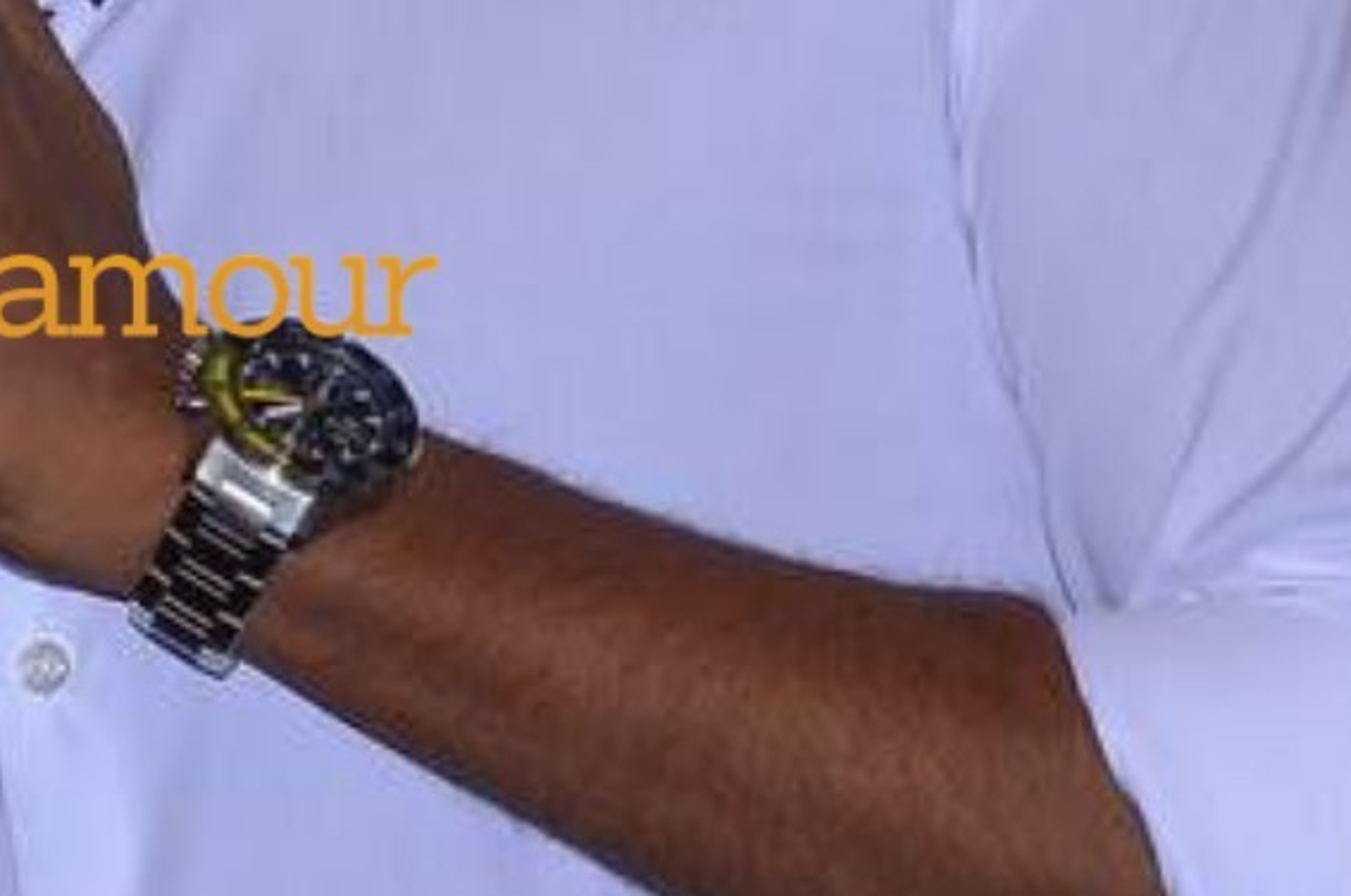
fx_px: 23565
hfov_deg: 3.3
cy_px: -541
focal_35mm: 629
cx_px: -92
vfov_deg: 2.2
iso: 800
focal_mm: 105
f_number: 10
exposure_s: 1/125
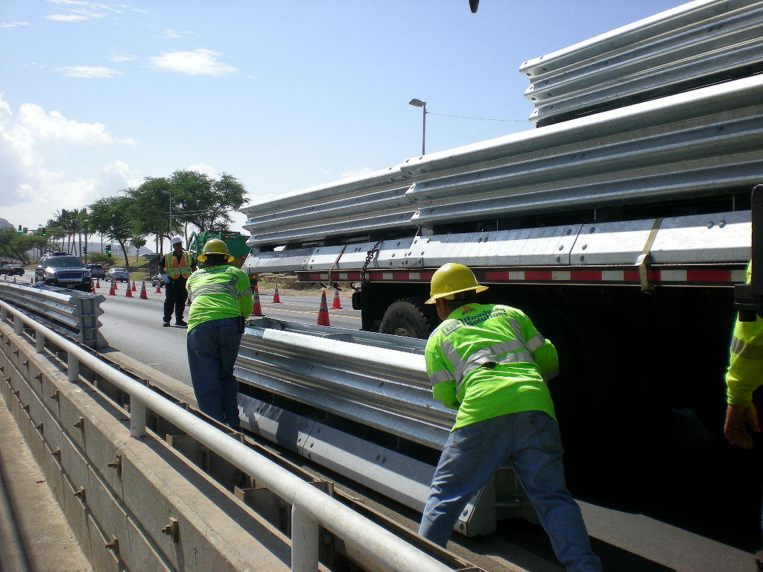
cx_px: 382
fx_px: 970
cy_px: 286
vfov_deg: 32.9
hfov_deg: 42.9
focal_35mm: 44
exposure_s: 1/490
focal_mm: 7.4
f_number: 4.9
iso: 50
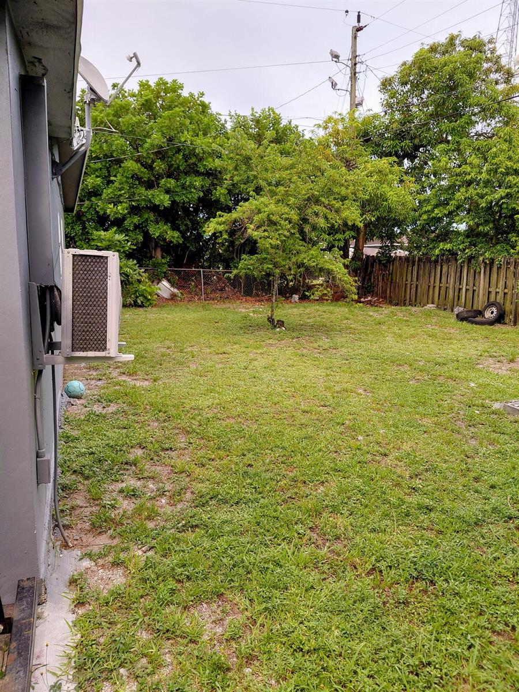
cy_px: 346
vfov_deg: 69.4
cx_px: 260
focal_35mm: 25
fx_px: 500
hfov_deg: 54.9
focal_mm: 4.69
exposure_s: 1/406
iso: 50
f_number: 1.8
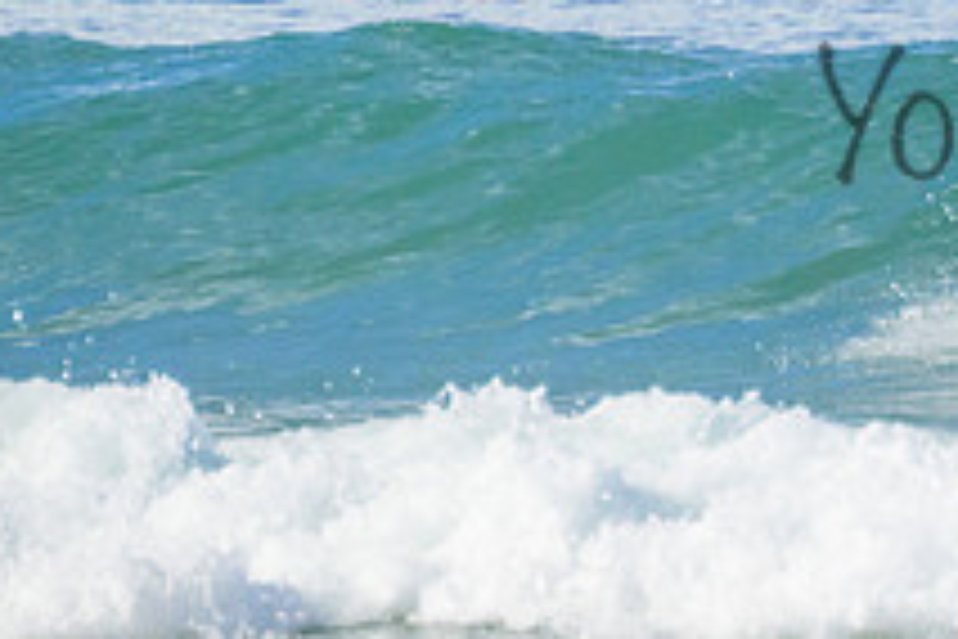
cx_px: 1282
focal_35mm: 2176
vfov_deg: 0.6
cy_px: 74
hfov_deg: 0.9
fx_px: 57901
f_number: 11
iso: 2500
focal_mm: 800
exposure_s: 1/1250
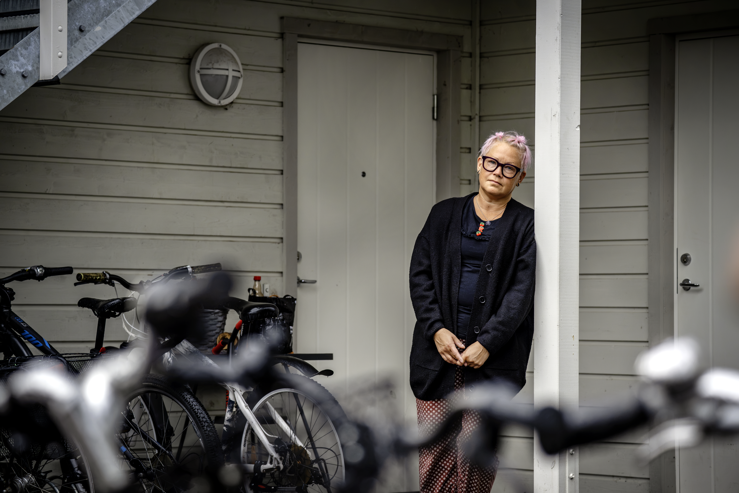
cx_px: 370
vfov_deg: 10.5
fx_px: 2668
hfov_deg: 15.8
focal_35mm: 130
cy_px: 246
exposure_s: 1/320
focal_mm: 130
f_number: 5
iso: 1600
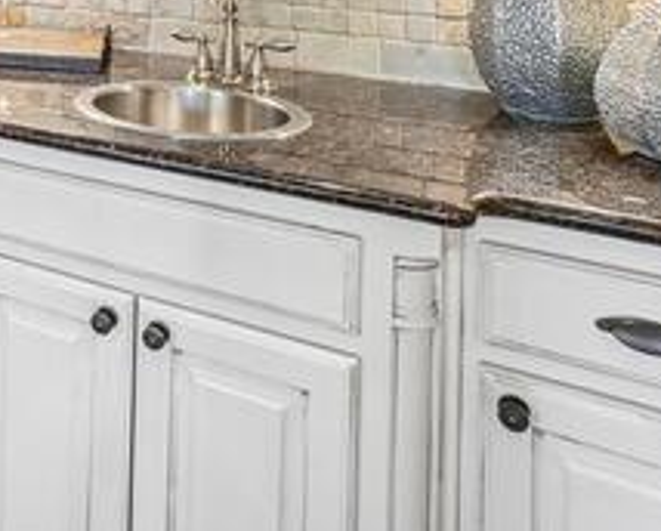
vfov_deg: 30.4
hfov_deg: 36.3
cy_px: -108
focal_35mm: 42
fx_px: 823
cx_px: -83
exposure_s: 1/6
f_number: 8
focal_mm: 10
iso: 400
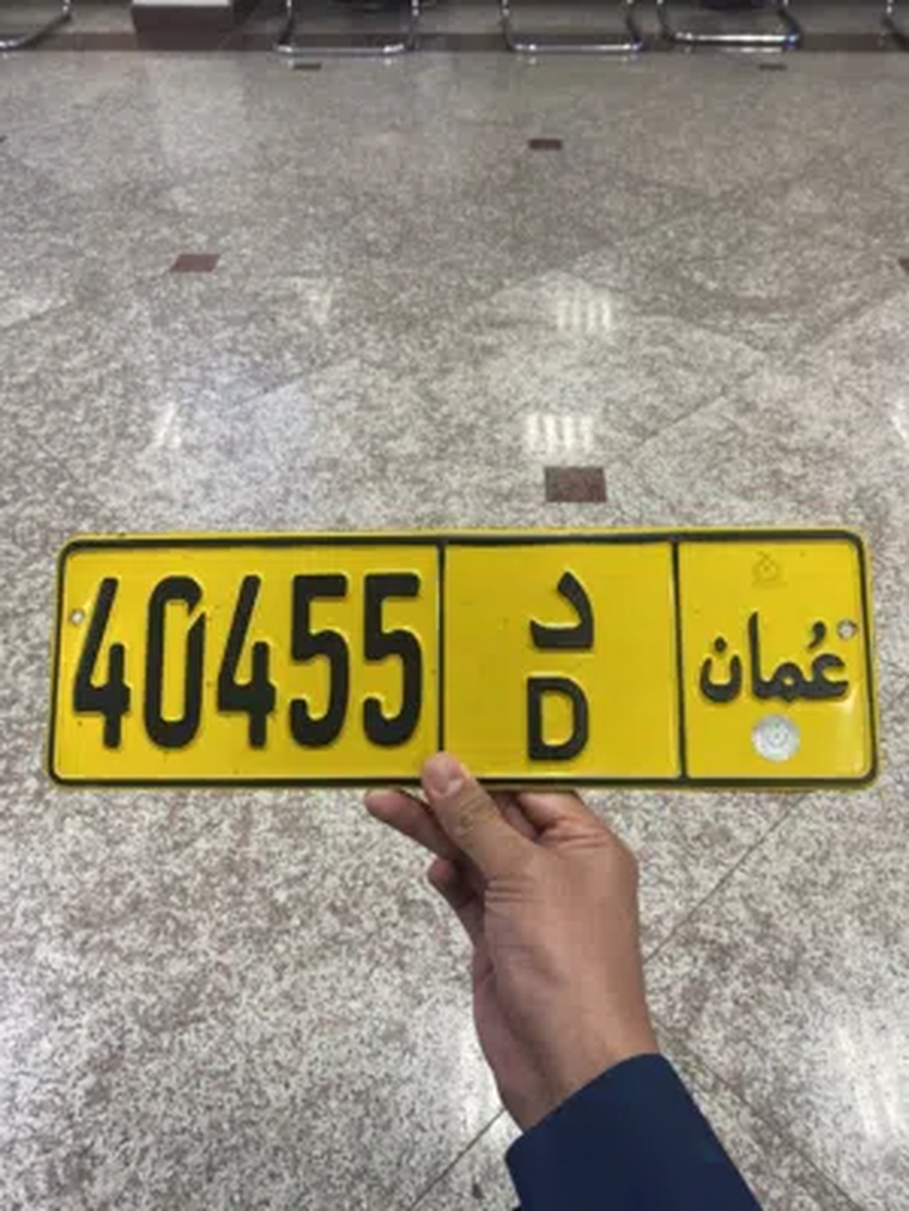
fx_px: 910
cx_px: 454
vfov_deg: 67.3
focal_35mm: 26
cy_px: 606
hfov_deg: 53.1
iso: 64
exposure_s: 1/50
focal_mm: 4.25
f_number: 1.8
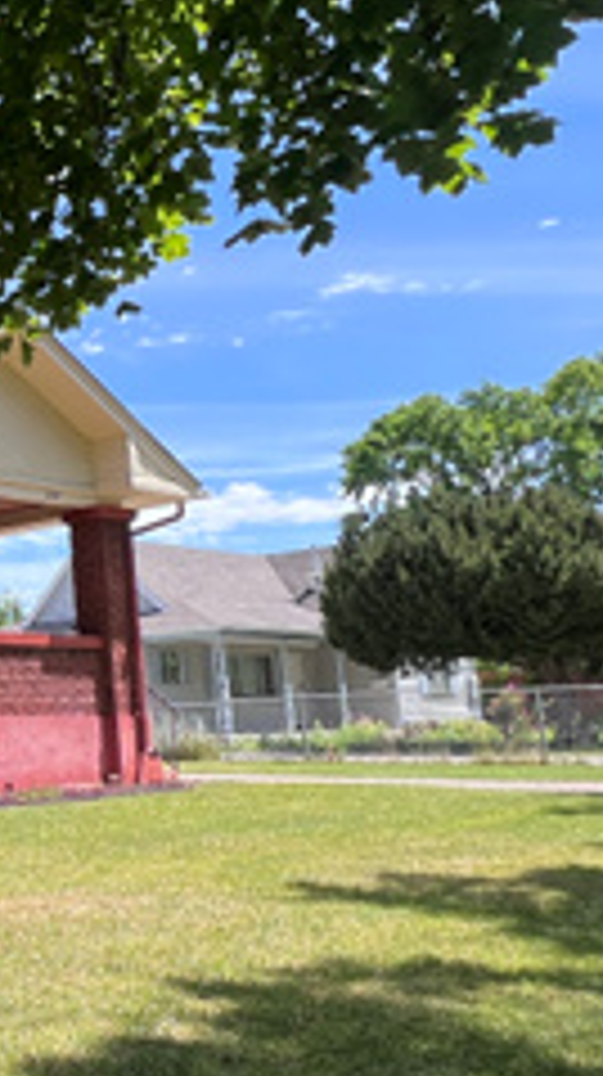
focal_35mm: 38
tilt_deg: +8.0
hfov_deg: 24.0
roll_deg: +1.7
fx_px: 1083
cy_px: 563
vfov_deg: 52.8
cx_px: -320
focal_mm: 1.57
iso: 32
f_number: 1.8
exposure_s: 1/815
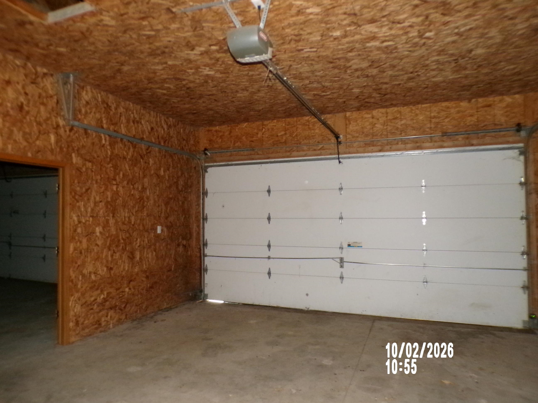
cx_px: 269
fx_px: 373
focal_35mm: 24
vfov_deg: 56.8
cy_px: 202
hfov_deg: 71.6
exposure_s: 1/17
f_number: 3
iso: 800
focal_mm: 4.3
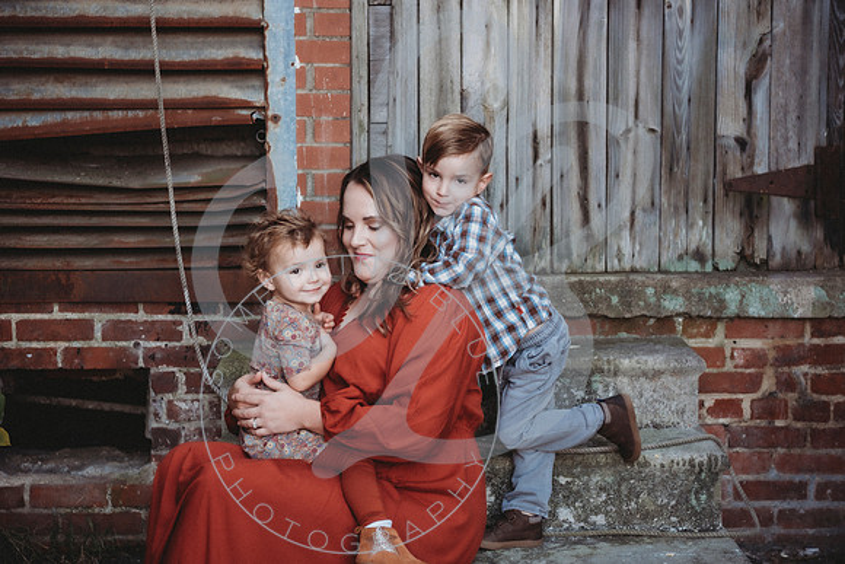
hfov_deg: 28.6
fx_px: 1659
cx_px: 425
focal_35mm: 71
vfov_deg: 19.3
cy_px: 282
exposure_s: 1/125
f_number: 2.8
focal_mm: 70
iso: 200
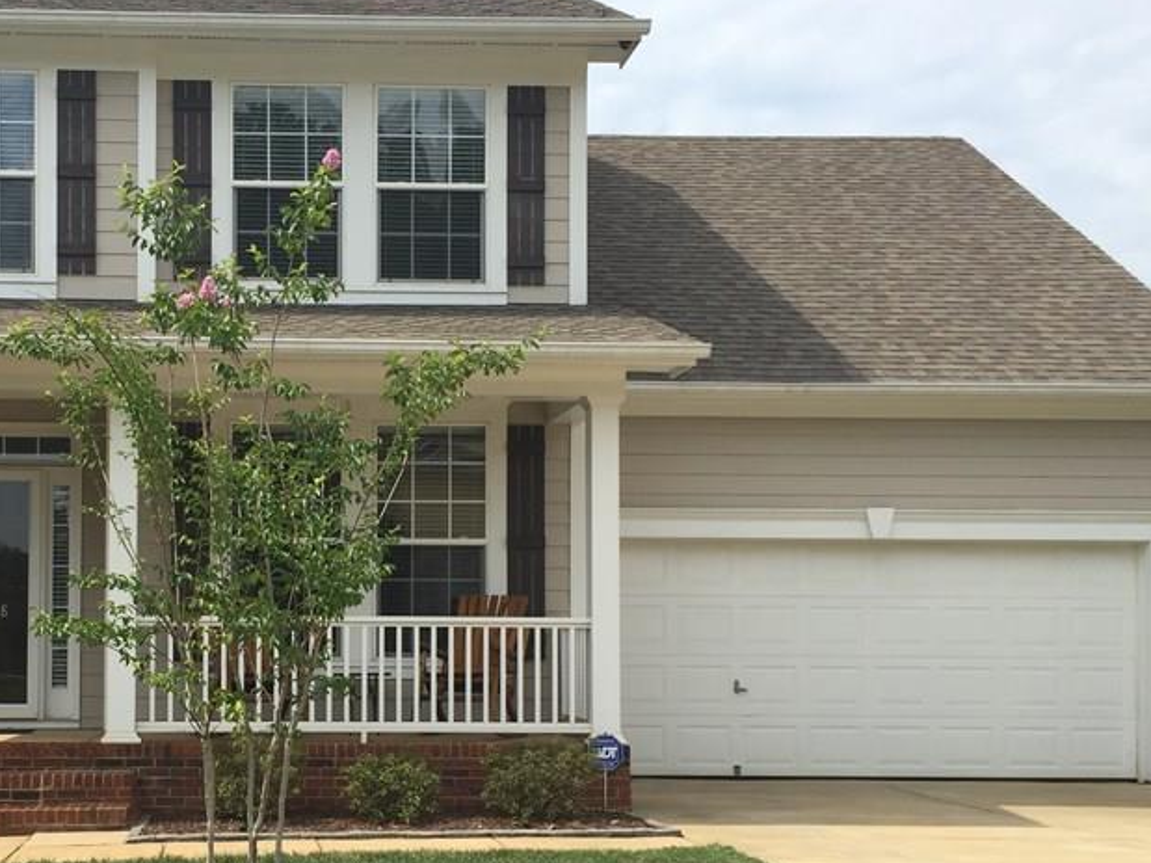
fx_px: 1596
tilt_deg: +1.8
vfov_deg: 29.9
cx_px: 290
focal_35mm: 48
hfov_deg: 38.7
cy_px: 604
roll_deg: -0.5
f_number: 2.2
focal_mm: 4.15
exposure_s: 1/1883
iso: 32
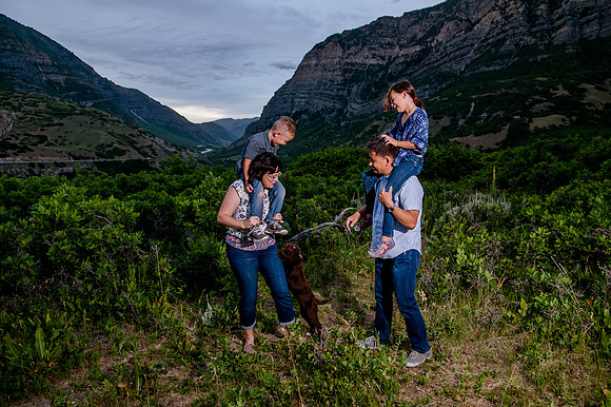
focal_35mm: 27
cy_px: 189
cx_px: 306
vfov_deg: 48.6
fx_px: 450
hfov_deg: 68.3
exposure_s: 1/250
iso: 1250
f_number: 5
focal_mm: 24
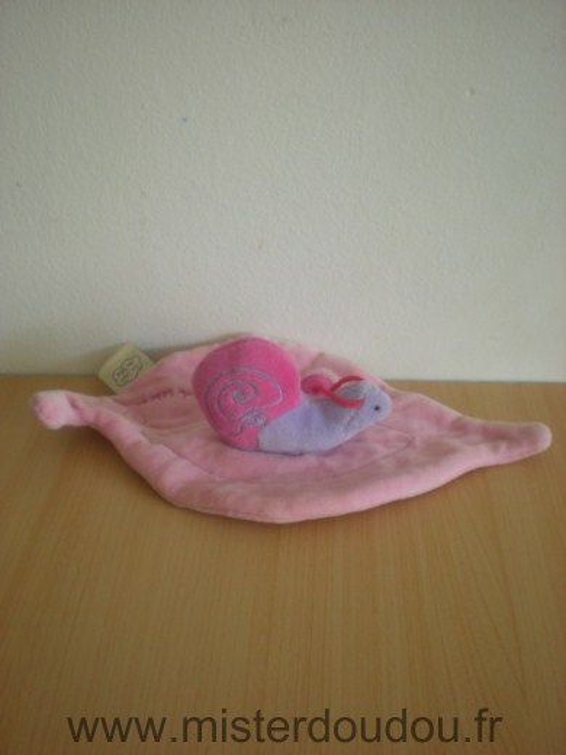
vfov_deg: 49.0
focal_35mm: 38
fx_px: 828
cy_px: 378
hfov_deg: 37.7
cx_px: 283
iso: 200
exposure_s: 1/36.5
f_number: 3.1
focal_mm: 6.3
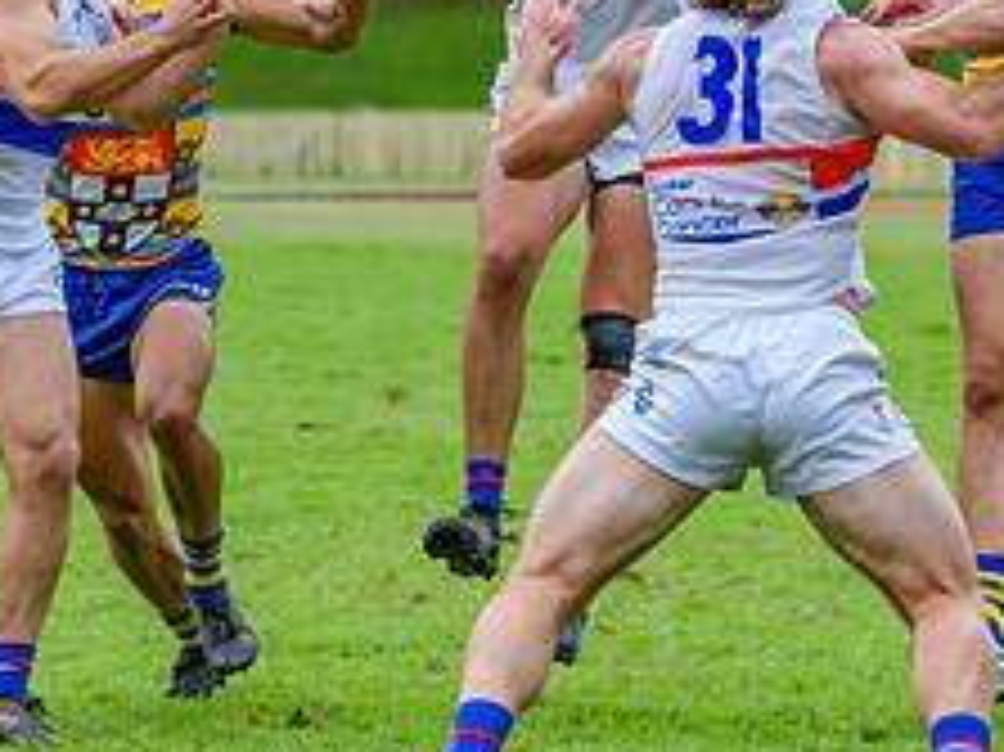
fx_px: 12204
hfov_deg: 4.7
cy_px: -93
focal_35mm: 421
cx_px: 745
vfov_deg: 3.5
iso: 1400
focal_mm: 150
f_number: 5
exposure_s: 1/1250
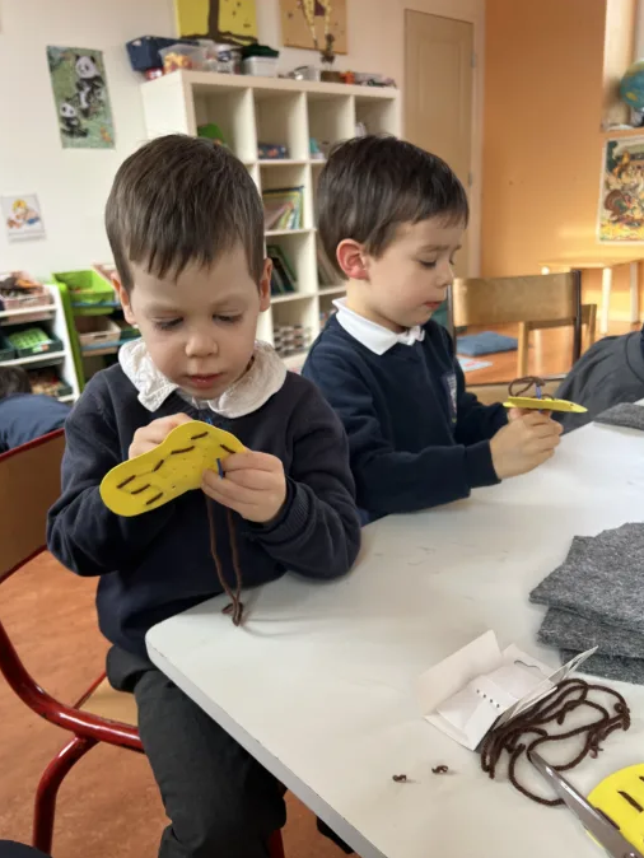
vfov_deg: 65.3
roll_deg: +3.7
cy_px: 440
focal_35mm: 27
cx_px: 312
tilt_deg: -18.7
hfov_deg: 51.4
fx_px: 669
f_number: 1.5
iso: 50
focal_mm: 5.7
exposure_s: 1/121
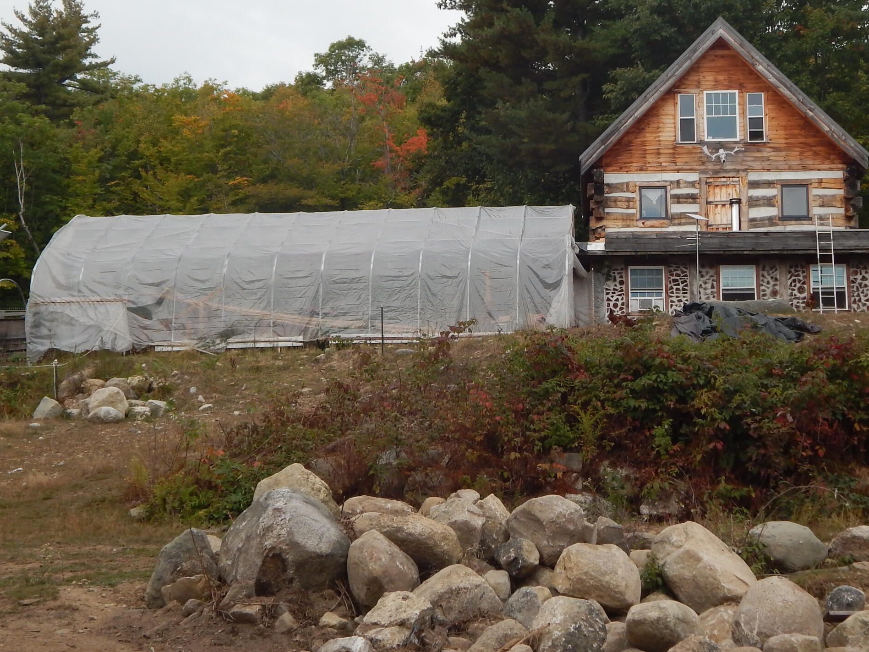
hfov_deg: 28.5
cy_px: 254
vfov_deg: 21.6
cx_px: 528
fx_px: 1707
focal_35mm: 68
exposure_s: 1/640
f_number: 3.6
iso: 125
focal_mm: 7.7
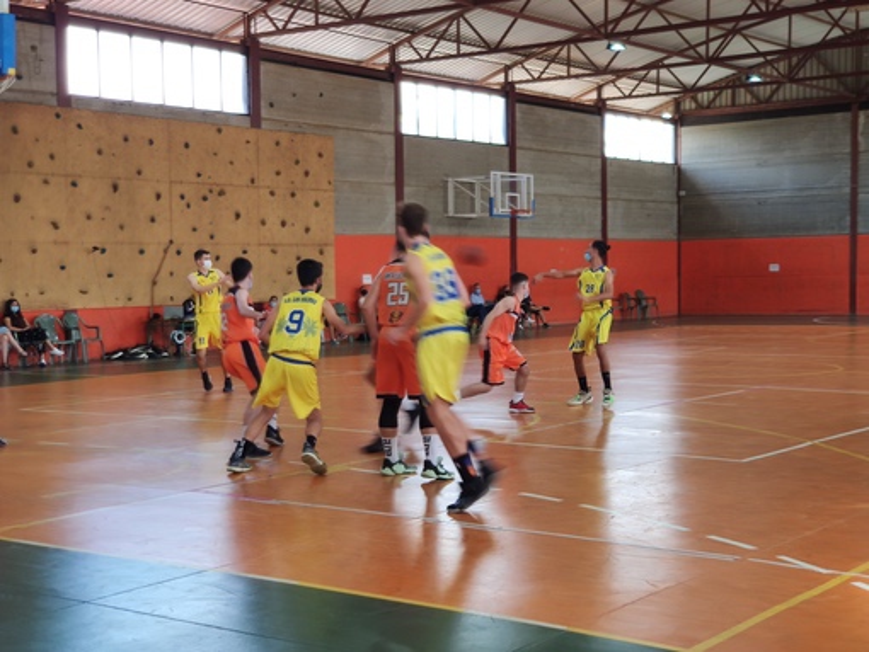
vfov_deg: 27.5
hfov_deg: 36.2
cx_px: 434
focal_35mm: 53
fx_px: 1331
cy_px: 326
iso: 254
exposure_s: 1/50
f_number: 2.2
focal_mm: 6.22
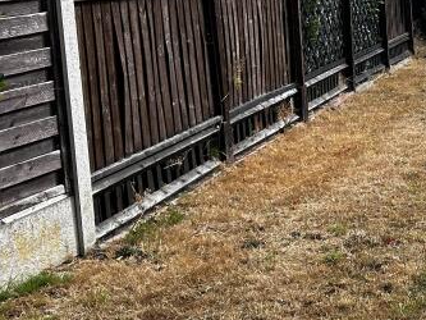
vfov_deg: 18.4
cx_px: 613
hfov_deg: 21.2
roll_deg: +1.6
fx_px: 985
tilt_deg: -8.8
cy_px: 95
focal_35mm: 80
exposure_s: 1/1724
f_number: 1.5
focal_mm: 5.7
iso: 50
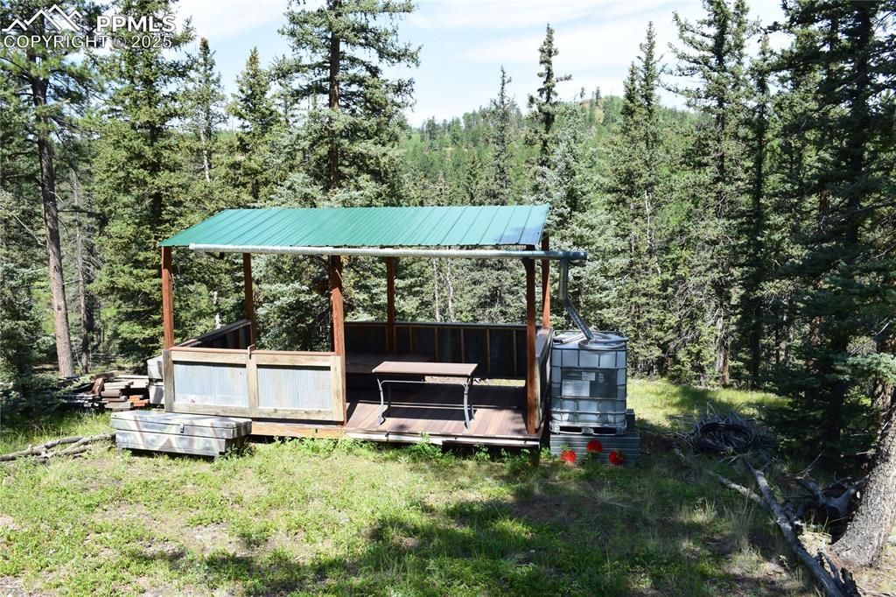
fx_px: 746
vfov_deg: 43.6
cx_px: 448
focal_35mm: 30
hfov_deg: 61.9
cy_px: 298
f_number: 10
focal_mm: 20
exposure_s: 1/320
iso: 400
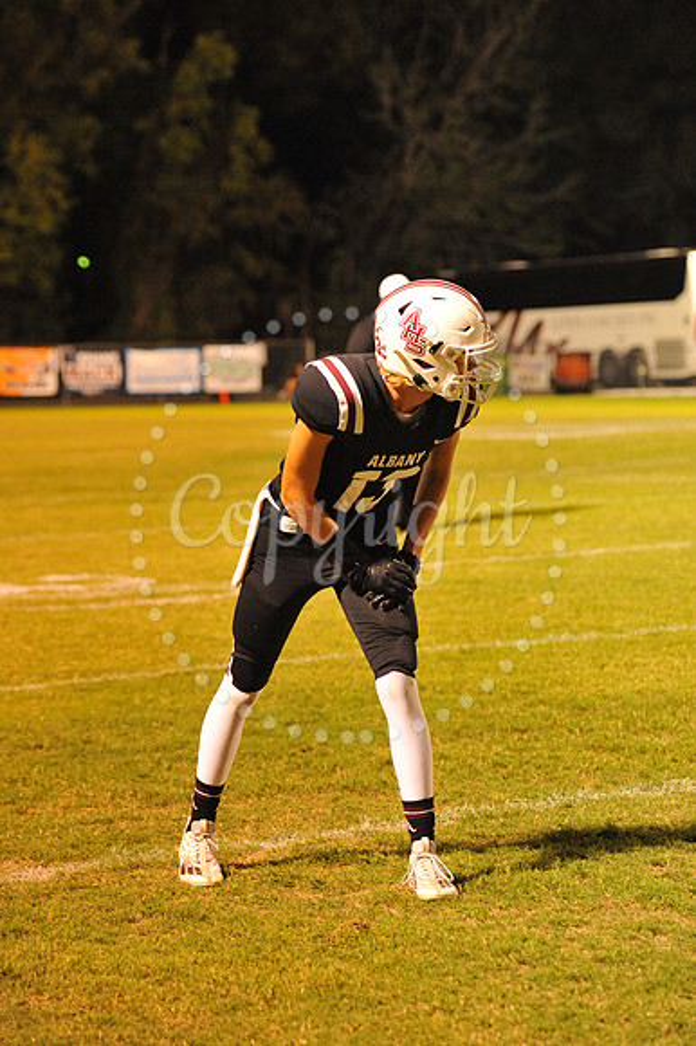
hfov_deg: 11.0
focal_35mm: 125
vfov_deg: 16.4
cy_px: 523
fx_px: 3629
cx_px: 348
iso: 5000
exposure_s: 1/160
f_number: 5
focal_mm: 125
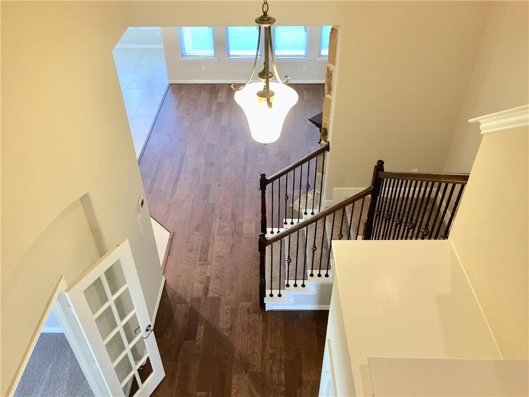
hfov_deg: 61.7
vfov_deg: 48.2
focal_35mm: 29
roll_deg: +0.0
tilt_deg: -40.1
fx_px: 443
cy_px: 198
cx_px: 264
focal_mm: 4.15
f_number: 2.2
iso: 100
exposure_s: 1/30
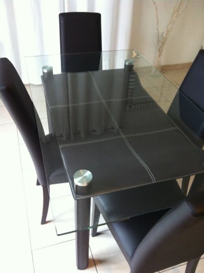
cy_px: 136
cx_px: 102
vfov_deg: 52.7
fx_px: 276
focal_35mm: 35
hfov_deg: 40.6
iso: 200
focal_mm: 3.85
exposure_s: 1/15
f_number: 2.8
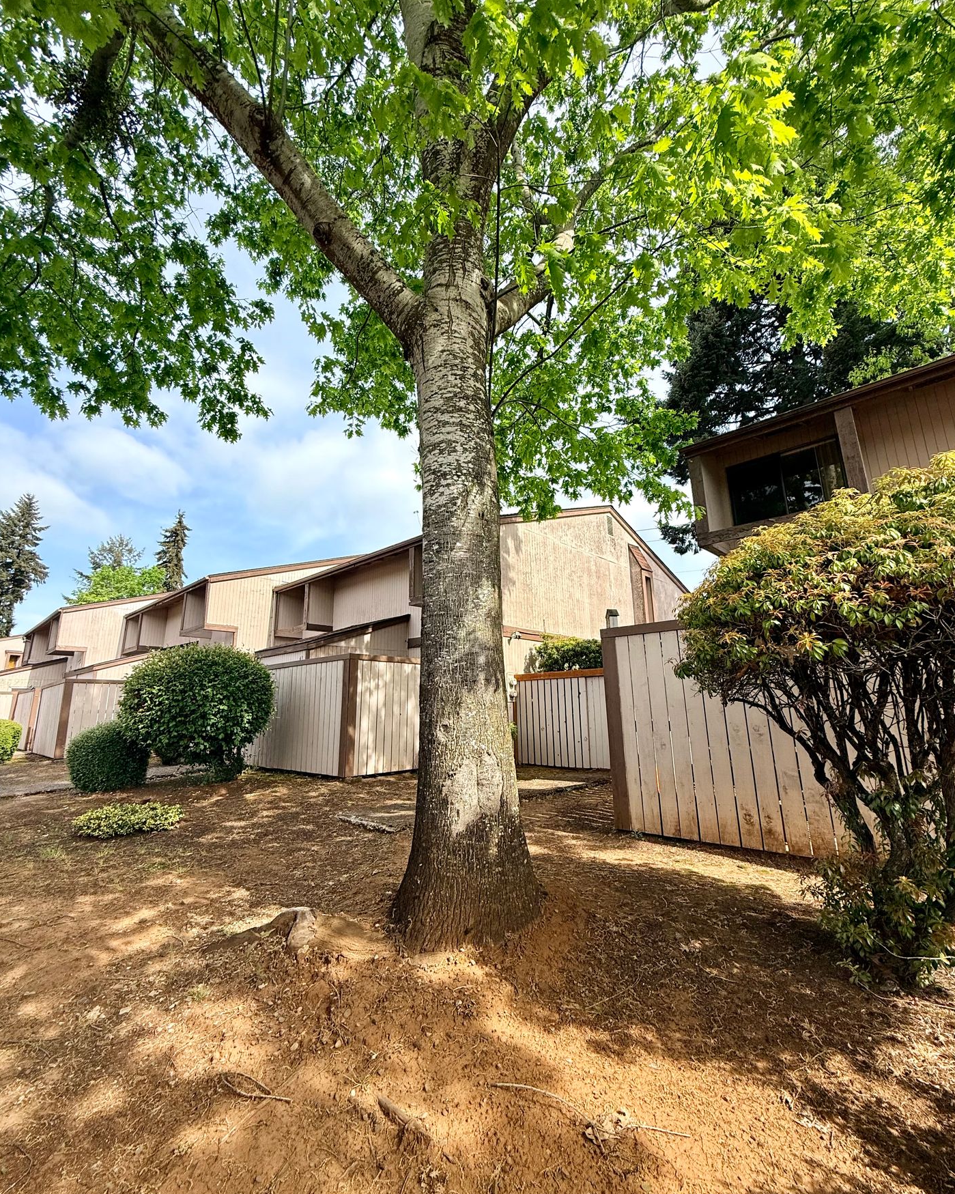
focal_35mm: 15
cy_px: 588
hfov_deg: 84.0
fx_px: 530
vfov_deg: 96.8
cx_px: 479
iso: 50
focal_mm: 2.22
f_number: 2.2
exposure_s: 1/1105
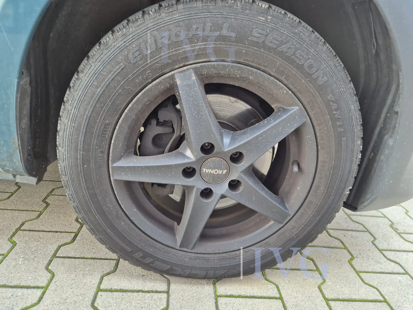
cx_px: 206
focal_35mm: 23
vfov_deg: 58.9
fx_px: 274
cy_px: 155
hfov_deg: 73.9
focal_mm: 5.4
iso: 160
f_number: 1.8
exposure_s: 1/180
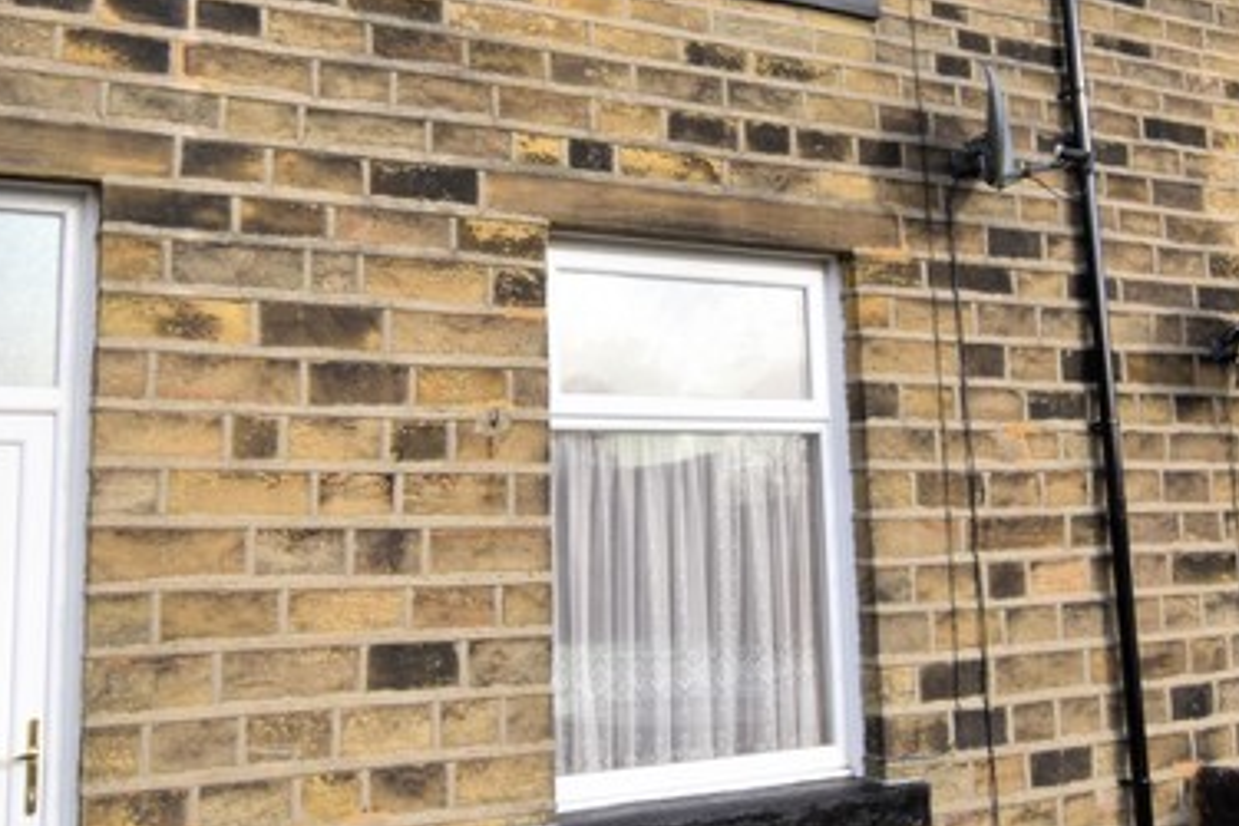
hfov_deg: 47.4
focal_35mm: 41
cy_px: 276
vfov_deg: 32.4
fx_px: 1411
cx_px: 634
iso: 500
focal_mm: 10
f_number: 18
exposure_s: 1/100
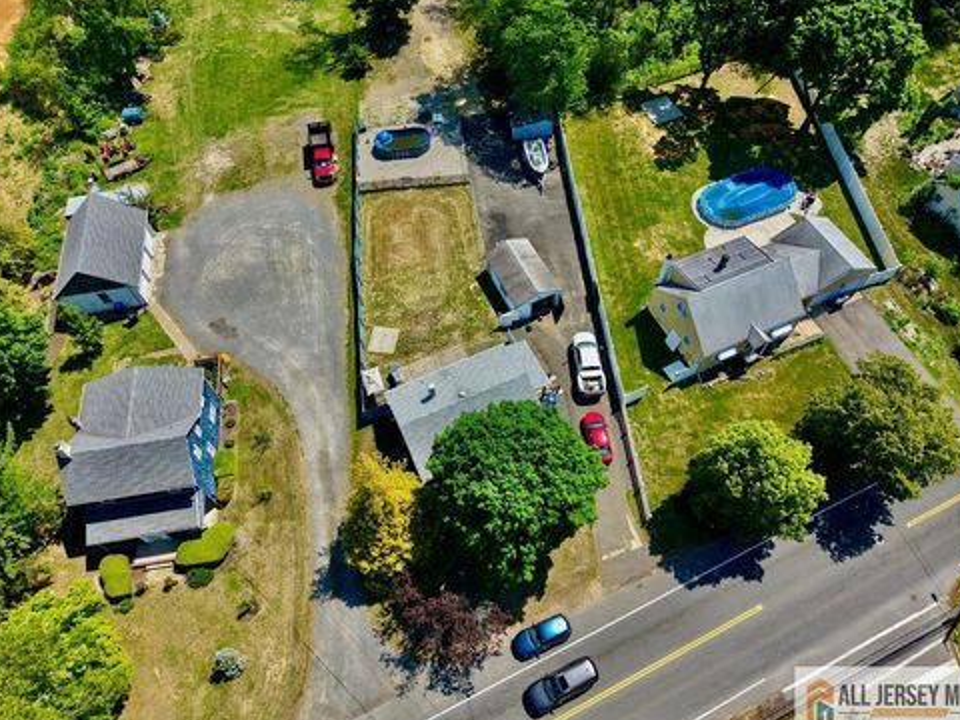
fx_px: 693
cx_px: 494
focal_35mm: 25
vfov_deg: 54.9
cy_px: 359
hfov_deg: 69.4
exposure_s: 1/4000
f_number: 1.8
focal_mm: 8.67
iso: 290
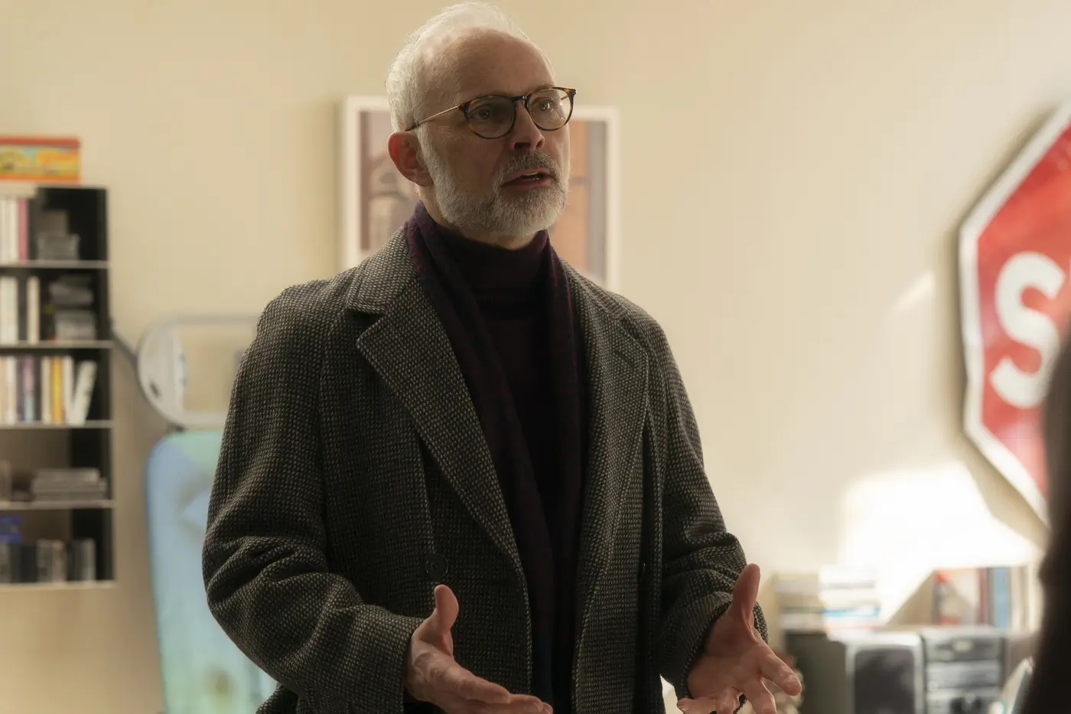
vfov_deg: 10.8
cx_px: 536
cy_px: 357
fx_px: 3778
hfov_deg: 16.1
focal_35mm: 127
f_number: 3.2
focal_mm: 85
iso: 200
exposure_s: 1/250
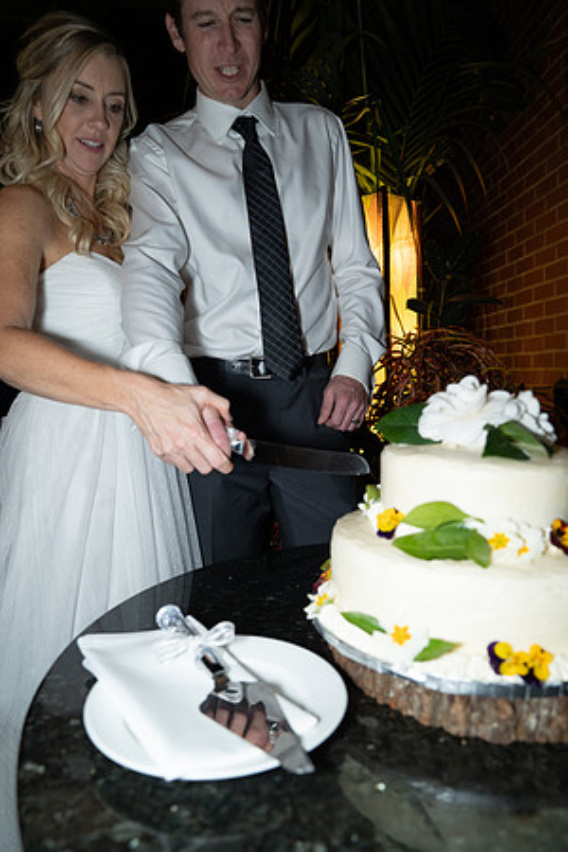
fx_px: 568
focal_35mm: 24
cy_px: 426
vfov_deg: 73.7
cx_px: 284
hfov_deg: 53.1
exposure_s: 1/125
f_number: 3.5
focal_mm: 24
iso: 1600
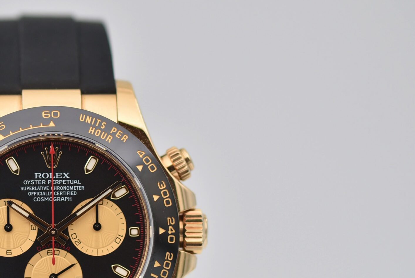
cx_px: 71
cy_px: 223
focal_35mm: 244
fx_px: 2815
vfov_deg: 5.6
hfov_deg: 8.4
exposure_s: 1/100
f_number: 3.3
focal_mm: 90
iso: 100
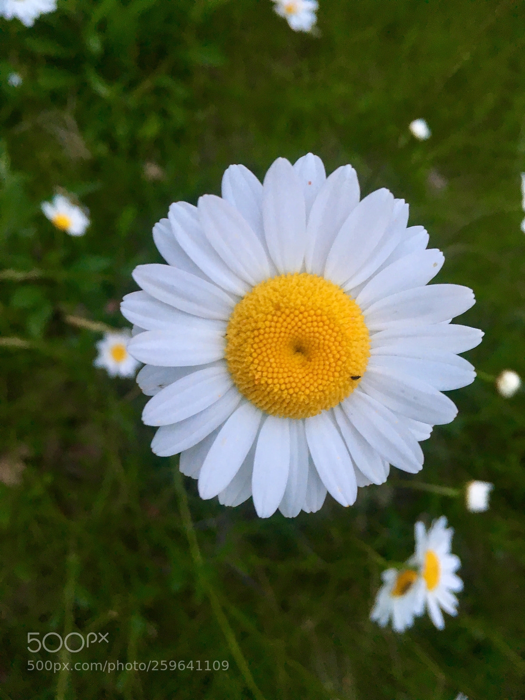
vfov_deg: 61.7
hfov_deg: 48.2
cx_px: 262
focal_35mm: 29
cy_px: 350
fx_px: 586
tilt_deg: -64.2
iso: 64
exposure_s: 1/33
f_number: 2.2
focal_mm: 4.15
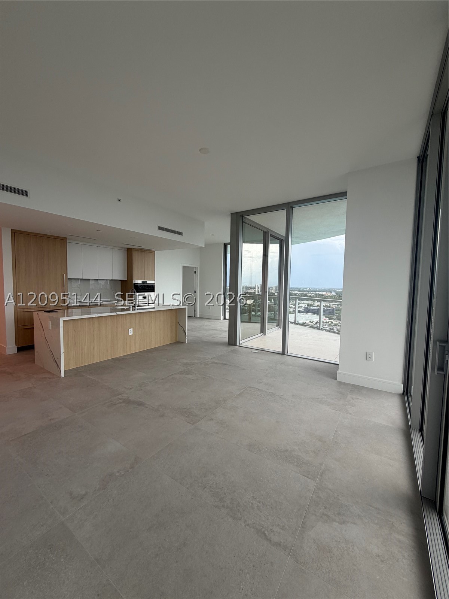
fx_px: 242
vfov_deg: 102.1
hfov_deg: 85.7
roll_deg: -0.6
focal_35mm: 14
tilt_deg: -3.9
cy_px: 300
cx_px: 224
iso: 50
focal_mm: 2.22
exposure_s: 1/121
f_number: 2.2
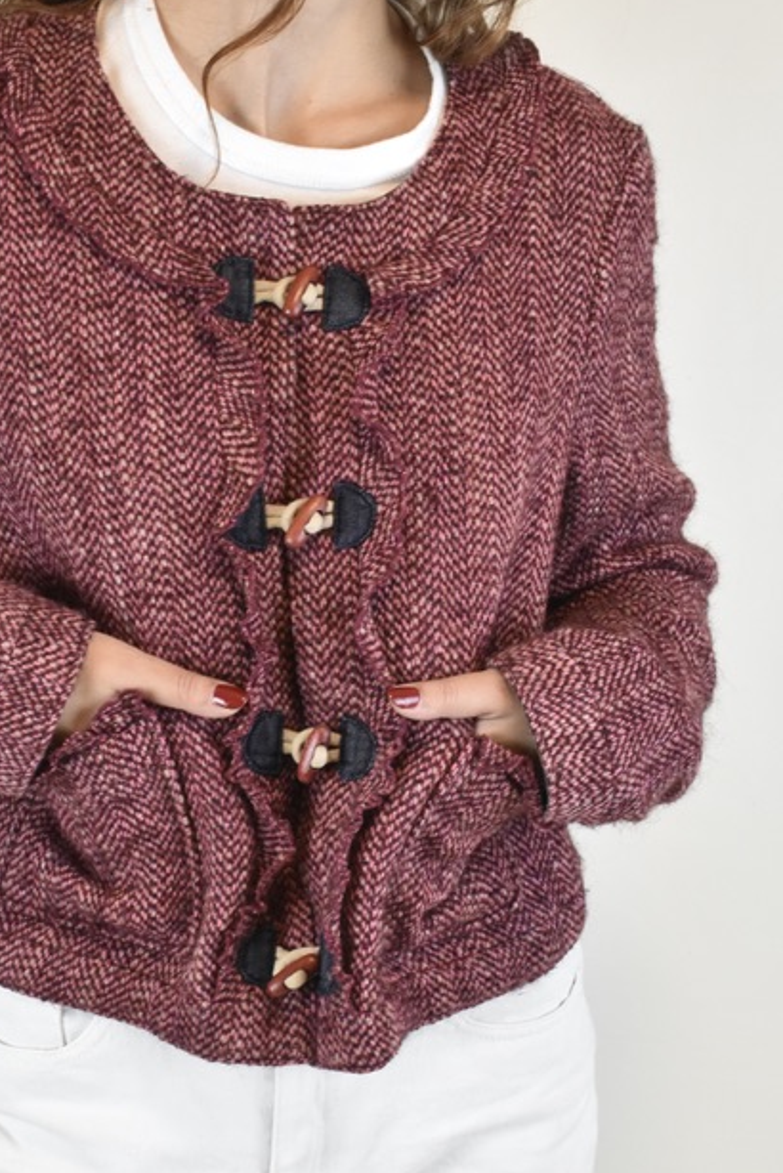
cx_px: 145
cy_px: 766
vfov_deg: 26.2
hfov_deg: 17.6
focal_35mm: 77
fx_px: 2505
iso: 1600
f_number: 13
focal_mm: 29
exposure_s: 1/40
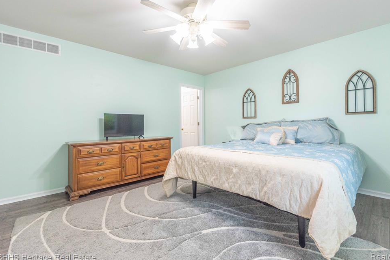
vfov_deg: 73.7
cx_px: 204
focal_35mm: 16
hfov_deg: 96.7
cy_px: 125
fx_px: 173
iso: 500
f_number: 5.6
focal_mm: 15
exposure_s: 1/80
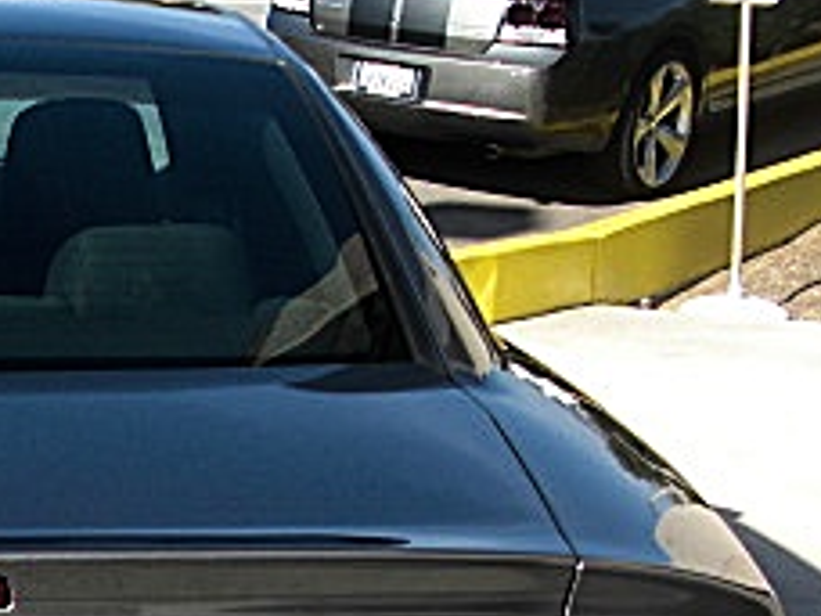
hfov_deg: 18.3
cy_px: 641
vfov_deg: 14.4
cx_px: -194
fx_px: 2395
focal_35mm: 101
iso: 50
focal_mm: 6.3
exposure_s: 1/500
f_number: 2.8
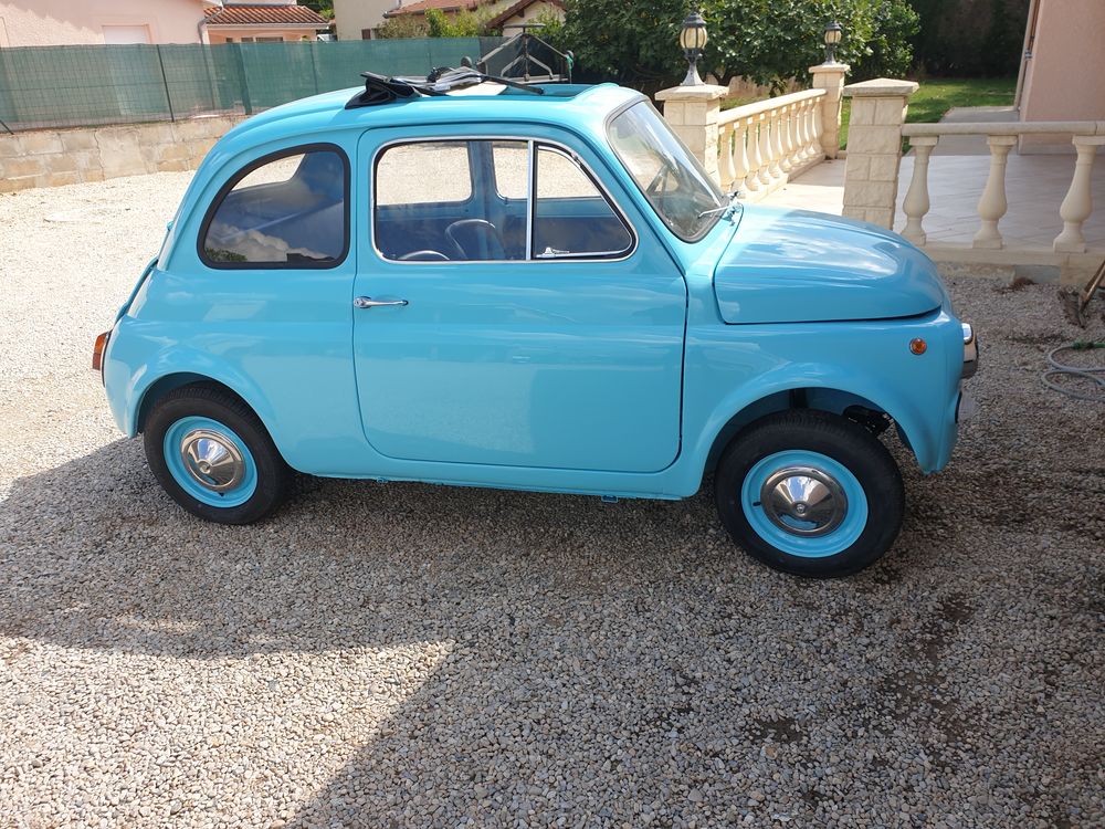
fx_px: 830
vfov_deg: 53.1
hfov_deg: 67.3
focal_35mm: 26
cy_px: 414
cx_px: 552
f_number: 2.4
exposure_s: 1/655
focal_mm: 4.3
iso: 50
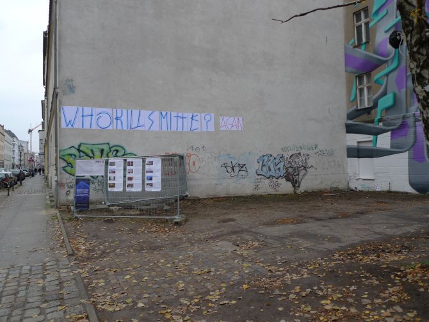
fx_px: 298
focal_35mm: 24
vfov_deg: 56.8
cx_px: 214
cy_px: 161
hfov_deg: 71.6
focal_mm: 5.1
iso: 80
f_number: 2
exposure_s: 1/100
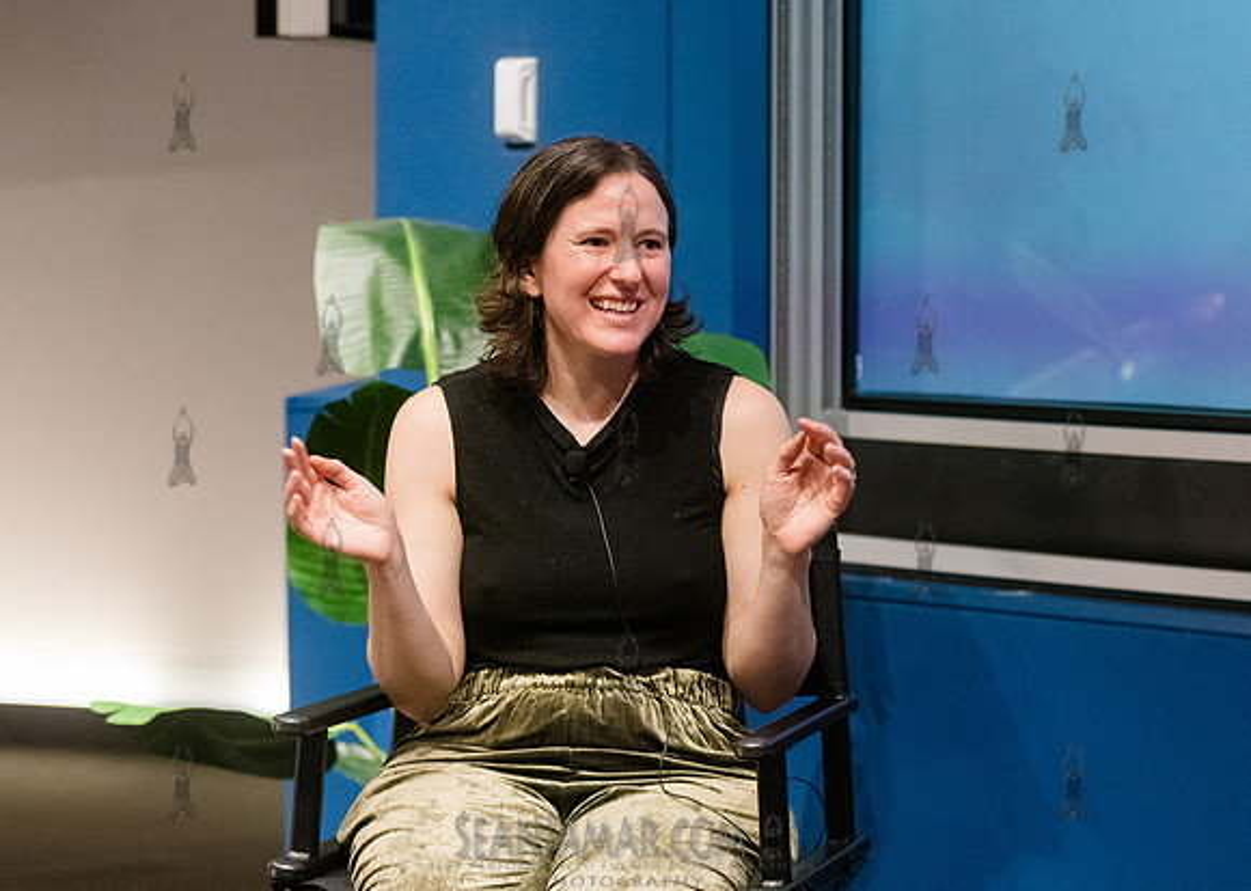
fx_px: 4899
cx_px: 574
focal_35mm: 138
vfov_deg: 10.4
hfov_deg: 14.6
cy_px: 375
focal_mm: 105
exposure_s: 1/250
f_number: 3.5
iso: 6400
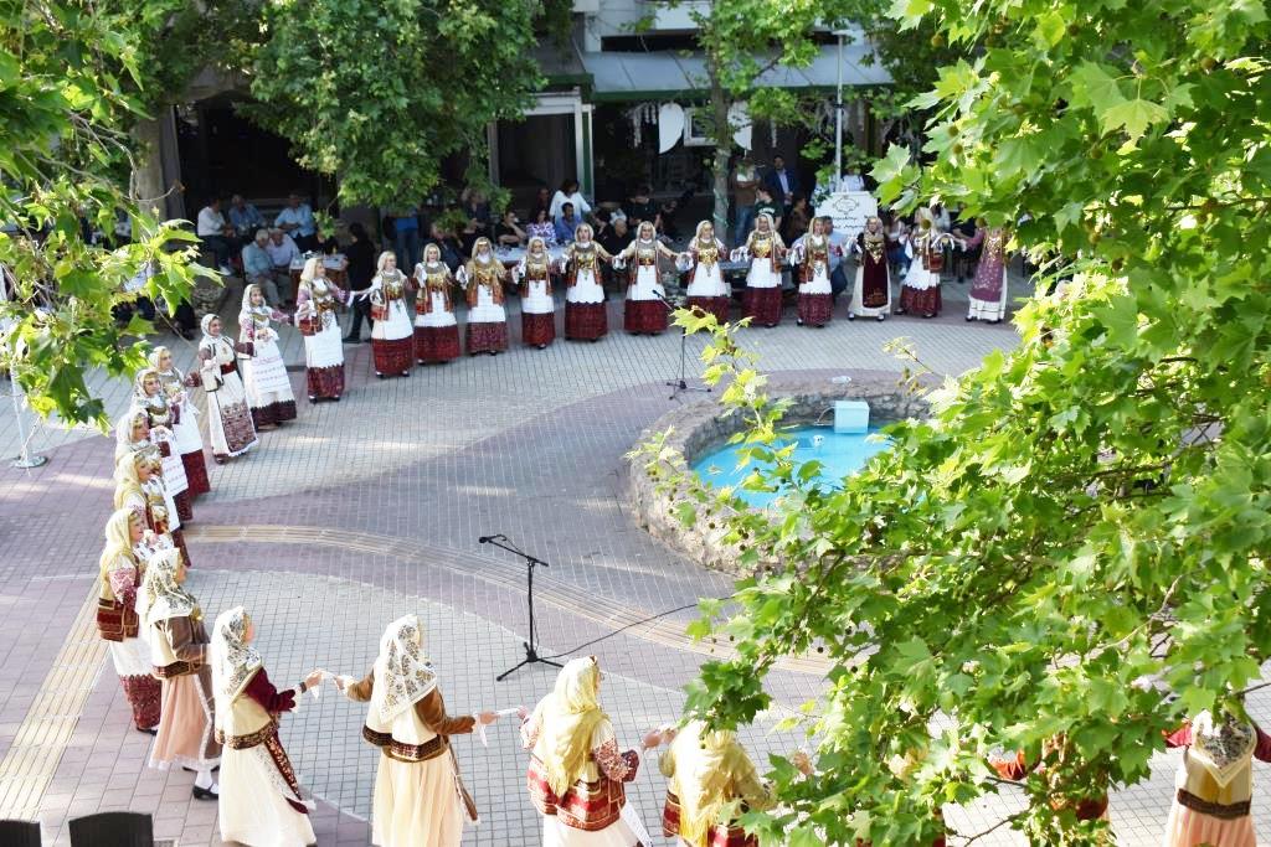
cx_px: 636
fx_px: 1430
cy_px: 424
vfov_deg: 33.0
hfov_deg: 47.9
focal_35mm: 40
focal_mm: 27
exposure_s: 1/250
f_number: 5.6
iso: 220
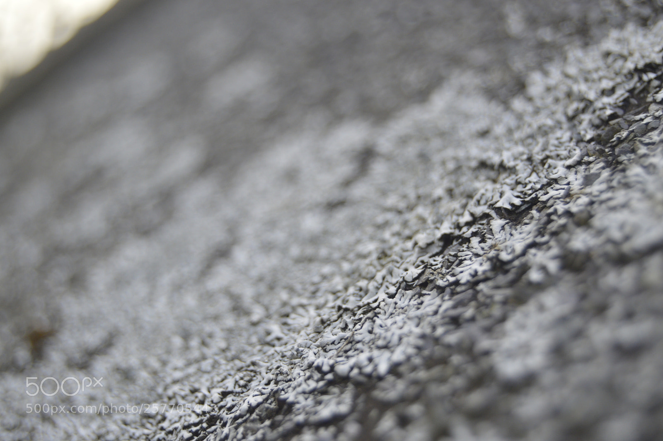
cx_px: 332
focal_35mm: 82
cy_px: 220
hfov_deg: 24.6
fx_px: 1518
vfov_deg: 16.5
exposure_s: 1/100
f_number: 5.6
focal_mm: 55
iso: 400
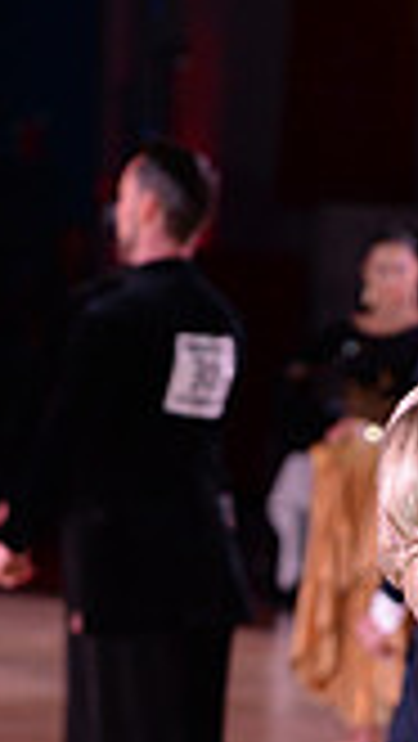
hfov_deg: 3.6
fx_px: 6670
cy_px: 1183
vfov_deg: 6.3
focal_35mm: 339
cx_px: 537
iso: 2000
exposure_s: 1/250
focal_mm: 92
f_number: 4.5
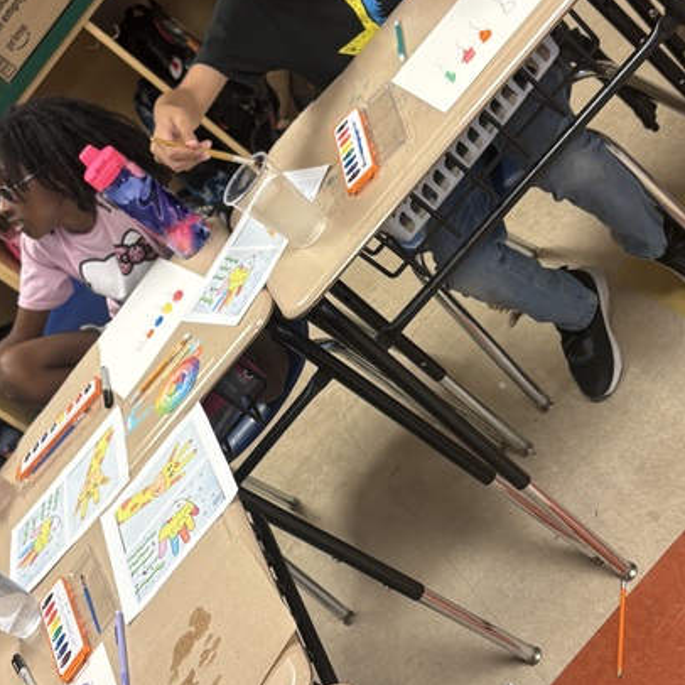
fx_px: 1299
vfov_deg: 29.5
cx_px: 267
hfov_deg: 29.5
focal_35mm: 58
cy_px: 354
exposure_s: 1/60
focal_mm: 5.96
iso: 100
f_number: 1.6
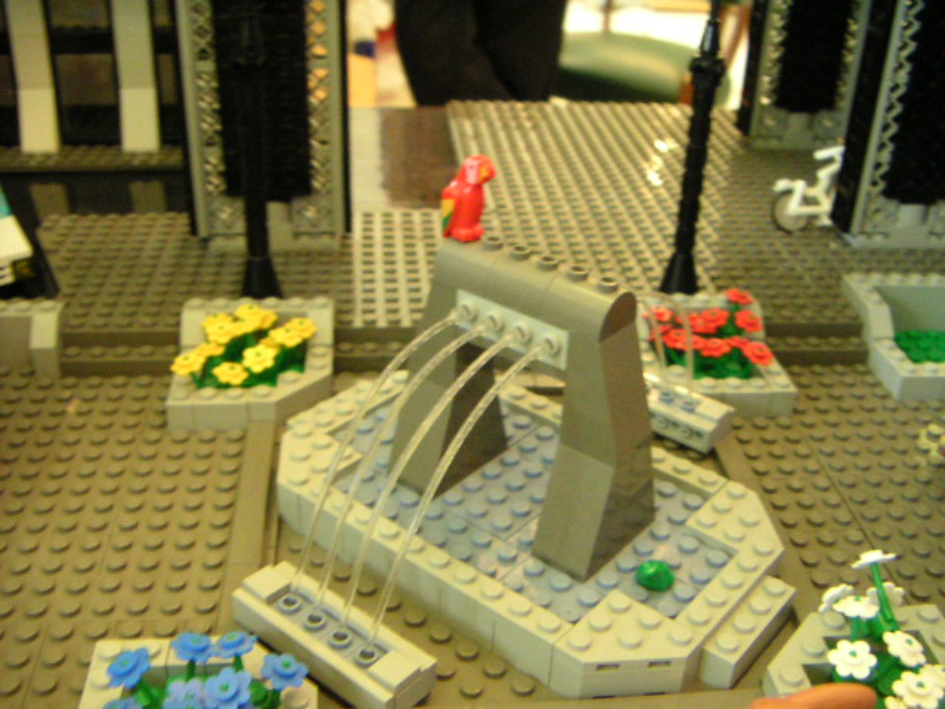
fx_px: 1010
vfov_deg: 38.7
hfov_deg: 50.1
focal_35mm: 37
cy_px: 354
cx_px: 472
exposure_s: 1/15
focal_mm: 4.8
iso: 400
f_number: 2.8
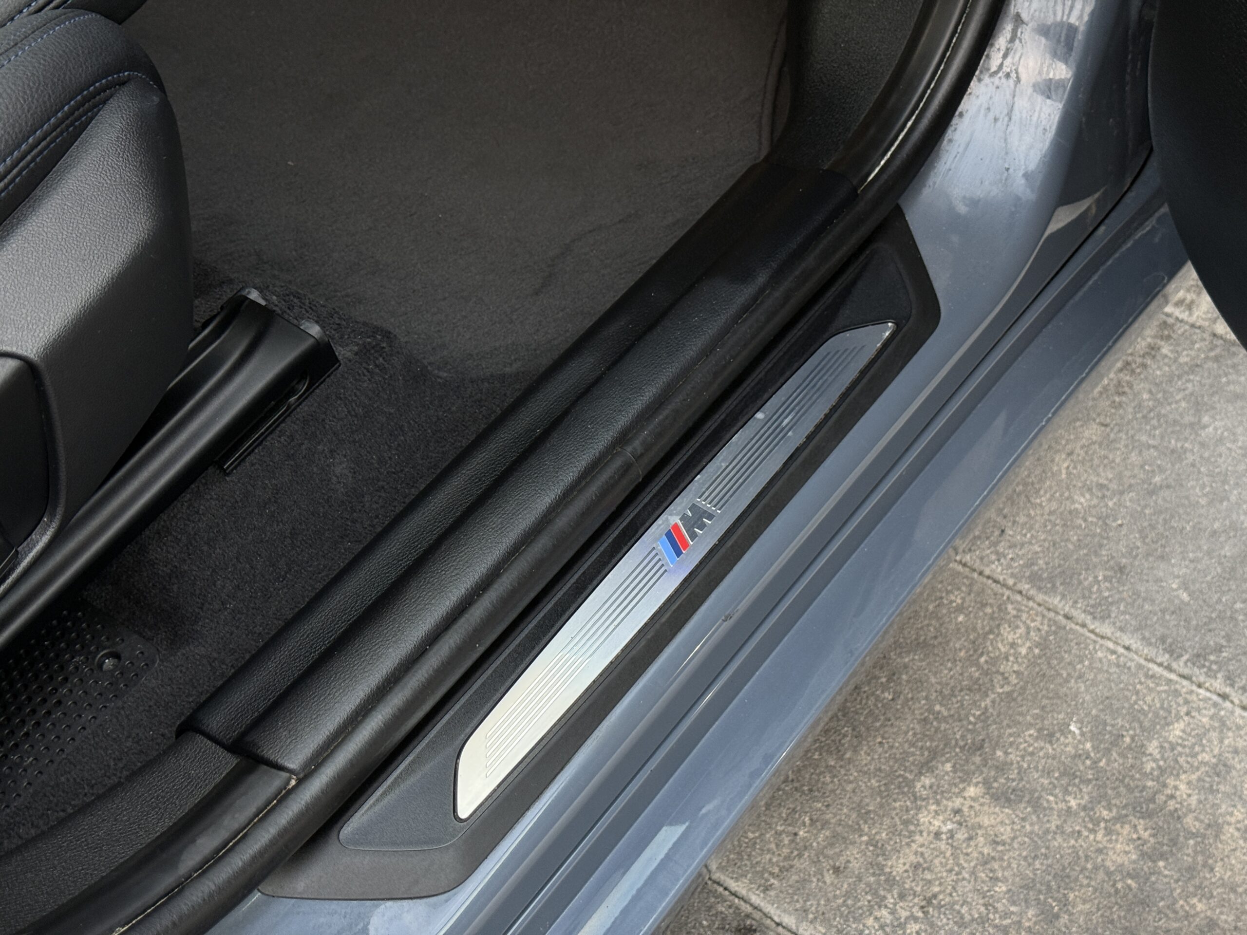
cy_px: 468
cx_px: 624
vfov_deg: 30.3
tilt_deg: -48.7
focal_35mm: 48
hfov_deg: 39.7
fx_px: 1729
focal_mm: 6.76
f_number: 1.78
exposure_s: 1/60
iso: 100
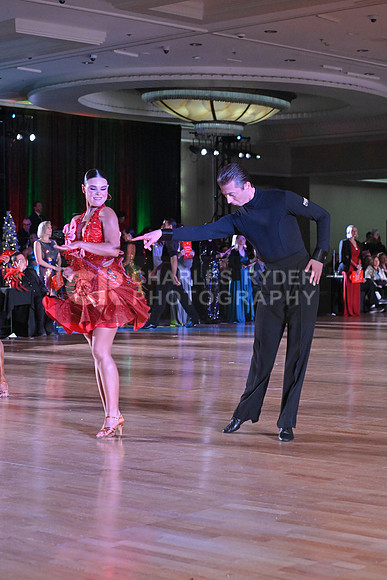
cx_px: 194
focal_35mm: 78
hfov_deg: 17.5
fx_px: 1257
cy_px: 290
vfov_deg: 26.0
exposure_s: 1/400
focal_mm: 78
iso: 6400
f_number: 5.6
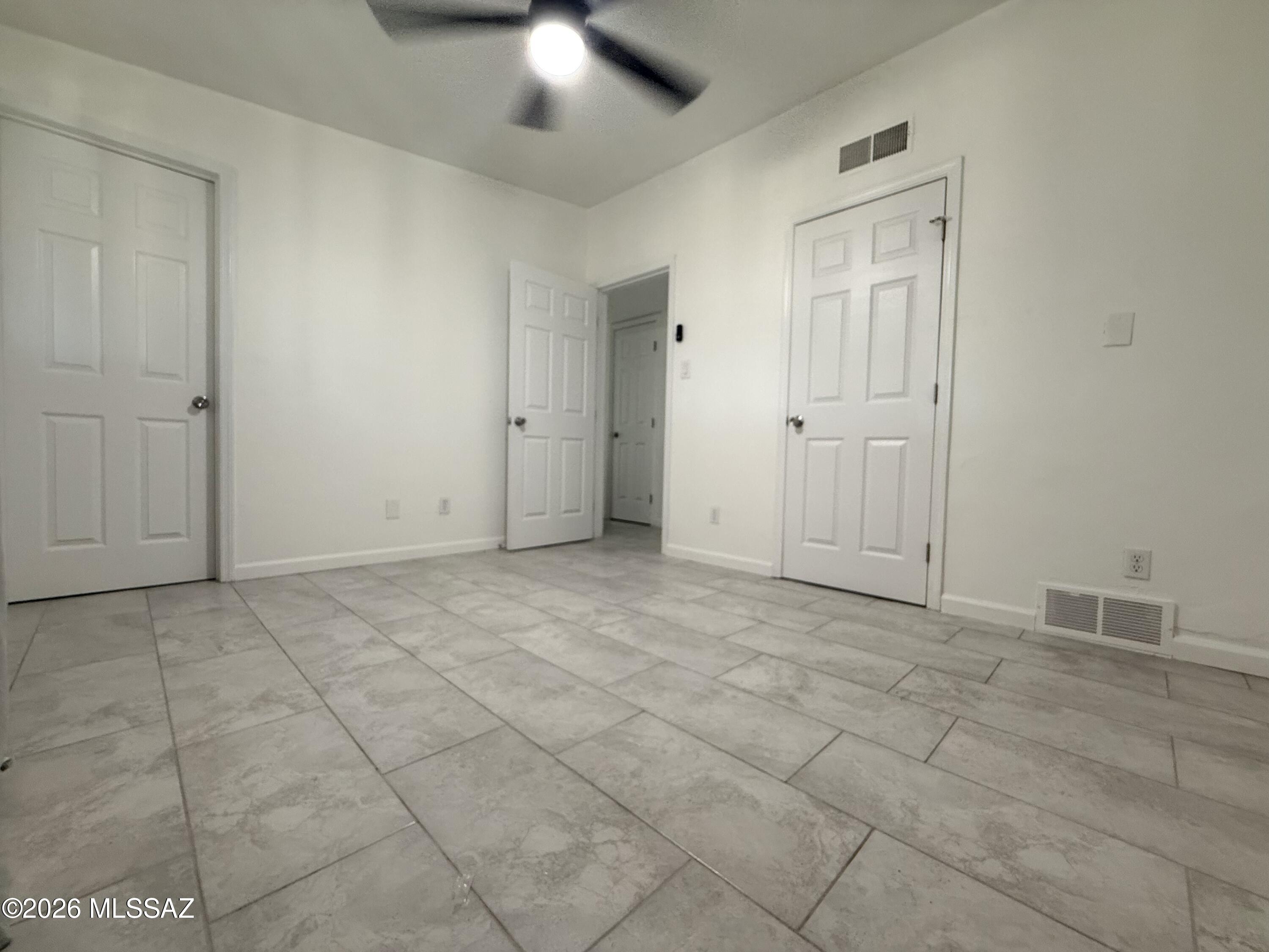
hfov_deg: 102.1
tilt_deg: -2.7
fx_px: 513
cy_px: 476
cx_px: 634
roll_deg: -1.6
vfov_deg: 85.7
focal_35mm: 14
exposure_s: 1/60
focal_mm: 2.22
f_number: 2.2
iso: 200
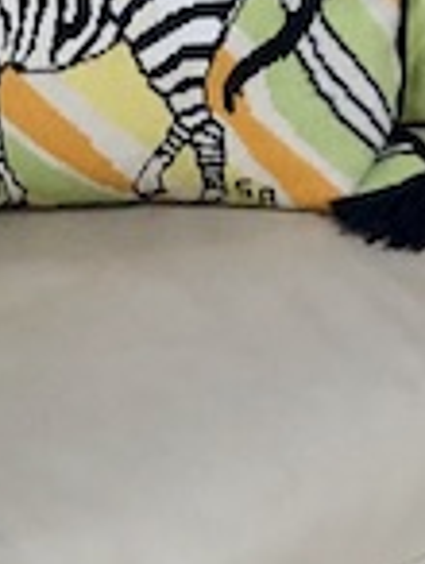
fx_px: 2497
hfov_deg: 9.6
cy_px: 1228
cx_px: -46
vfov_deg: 11.3
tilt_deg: -46.8
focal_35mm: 153
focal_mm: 4
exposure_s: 1/9
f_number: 1.8
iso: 100
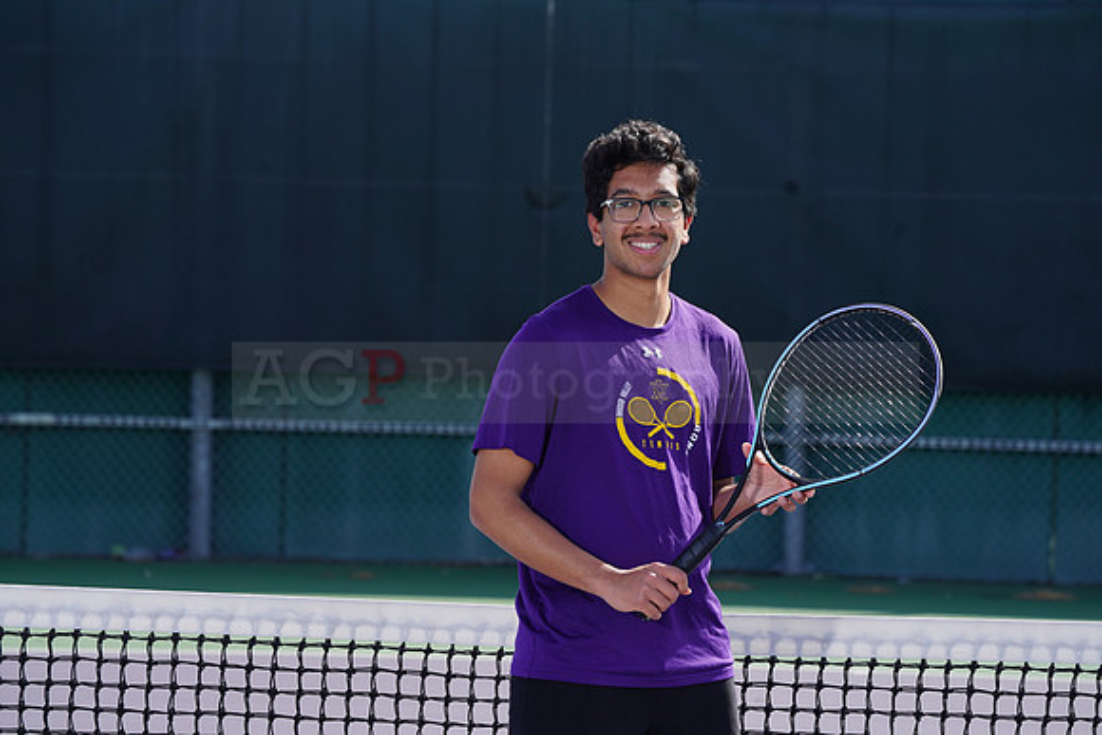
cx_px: 551
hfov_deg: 10.3
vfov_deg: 6.9
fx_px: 6123
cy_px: 368
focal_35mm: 200
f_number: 9
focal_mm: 200
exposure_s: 1/200
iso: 100
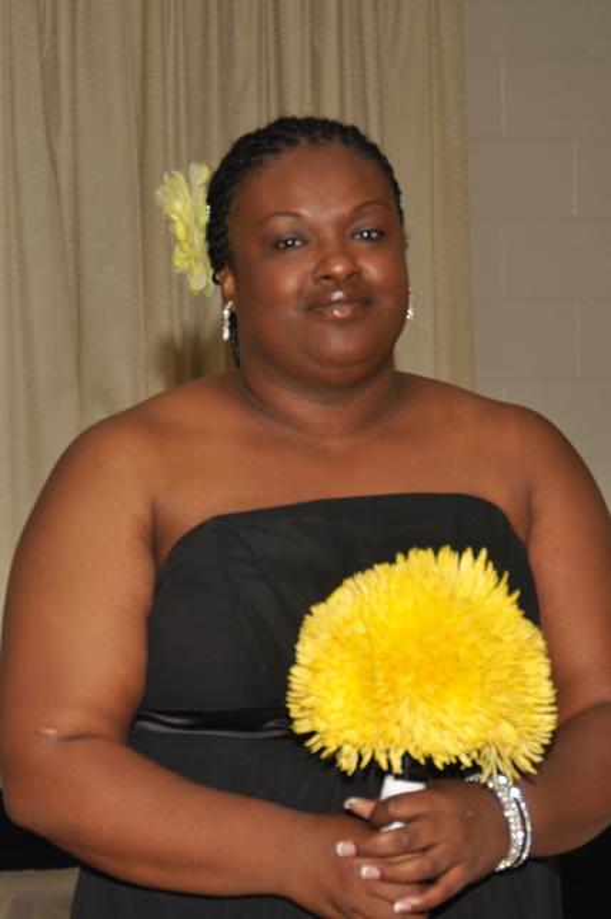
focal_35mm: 117
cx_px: 306
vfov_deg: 17.5
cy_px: 460
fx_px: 2985
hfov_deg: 11.7
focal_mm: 78
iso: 400
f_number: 5.3
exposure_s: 1/60
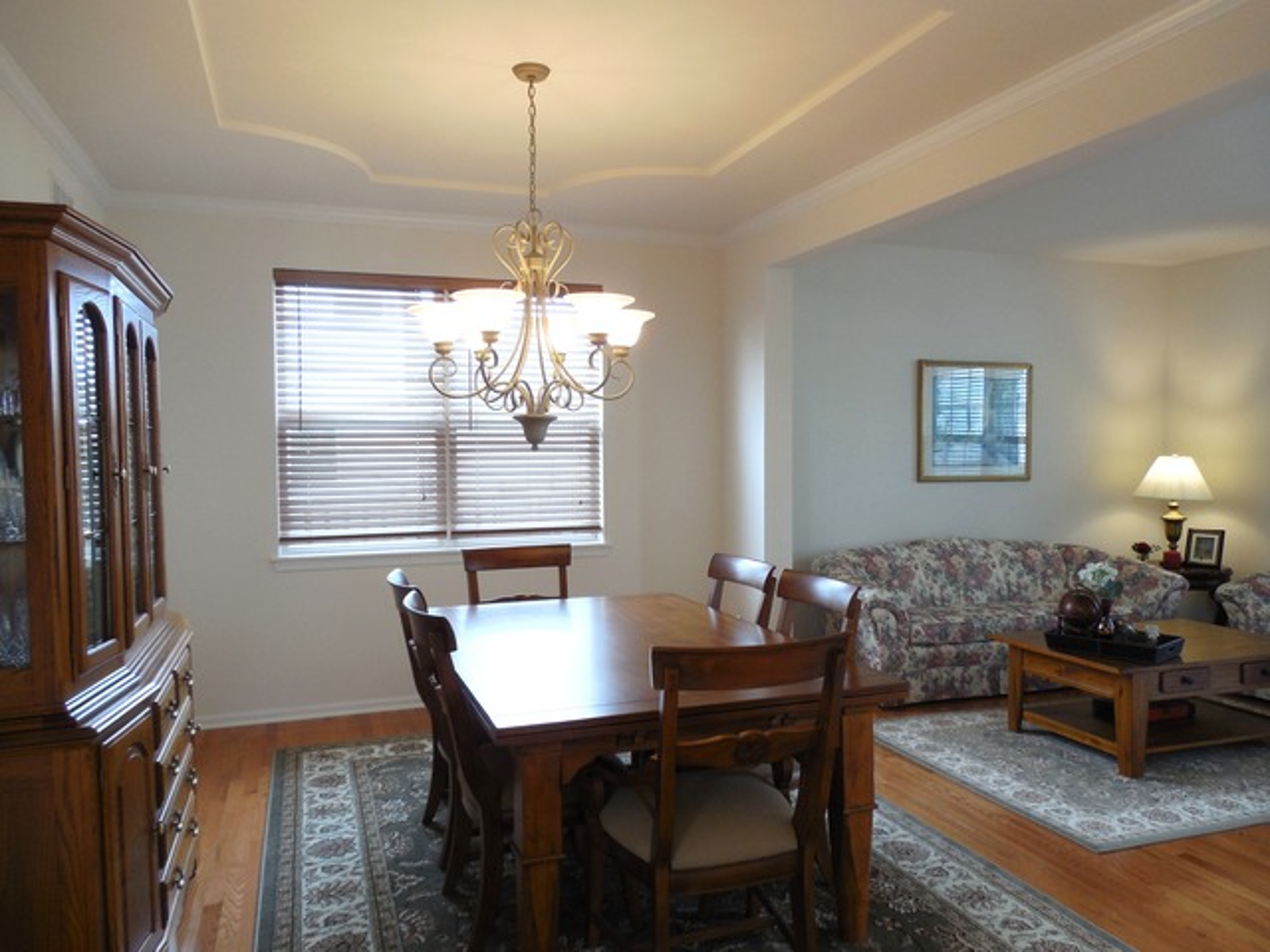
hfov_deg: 69.4
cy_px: 476
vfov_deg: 54.9
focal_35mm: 25
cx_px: 635
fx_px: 917
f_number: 3.3
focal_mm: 4.5
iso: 125
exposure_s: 1/30
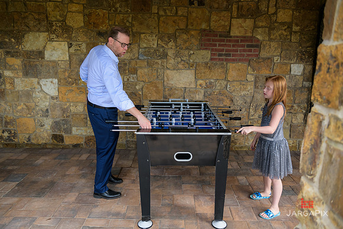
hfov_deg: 65.5
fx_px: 267
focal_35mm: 28
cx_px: 172
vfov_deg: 46.4
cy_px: 114
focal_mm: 28
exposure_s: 1/500
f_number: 3.2
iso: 200
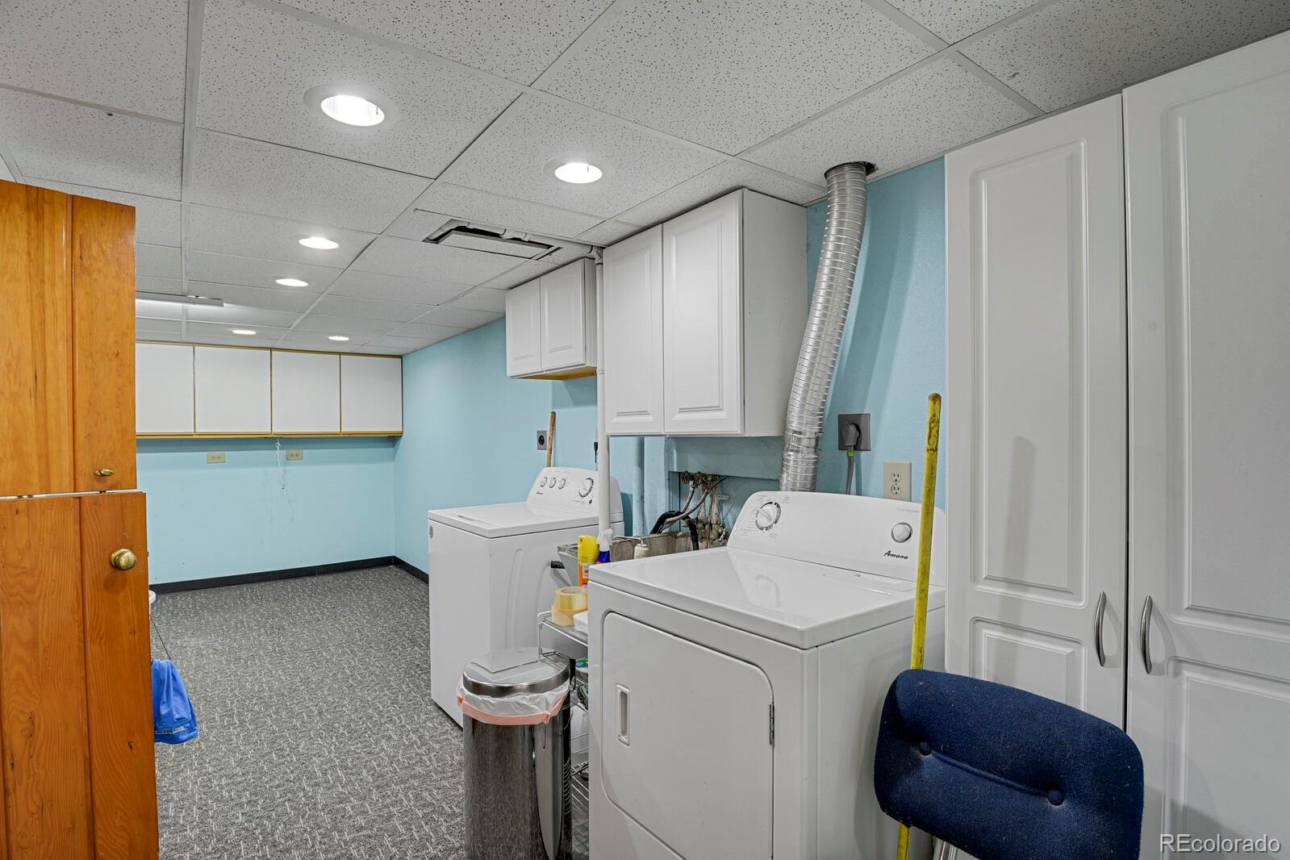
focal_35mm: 17
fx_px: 609
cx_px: 645
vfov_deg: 70.4
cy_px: 430
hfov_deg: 93.3
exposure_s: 3
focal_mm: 17
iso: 250
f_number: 8
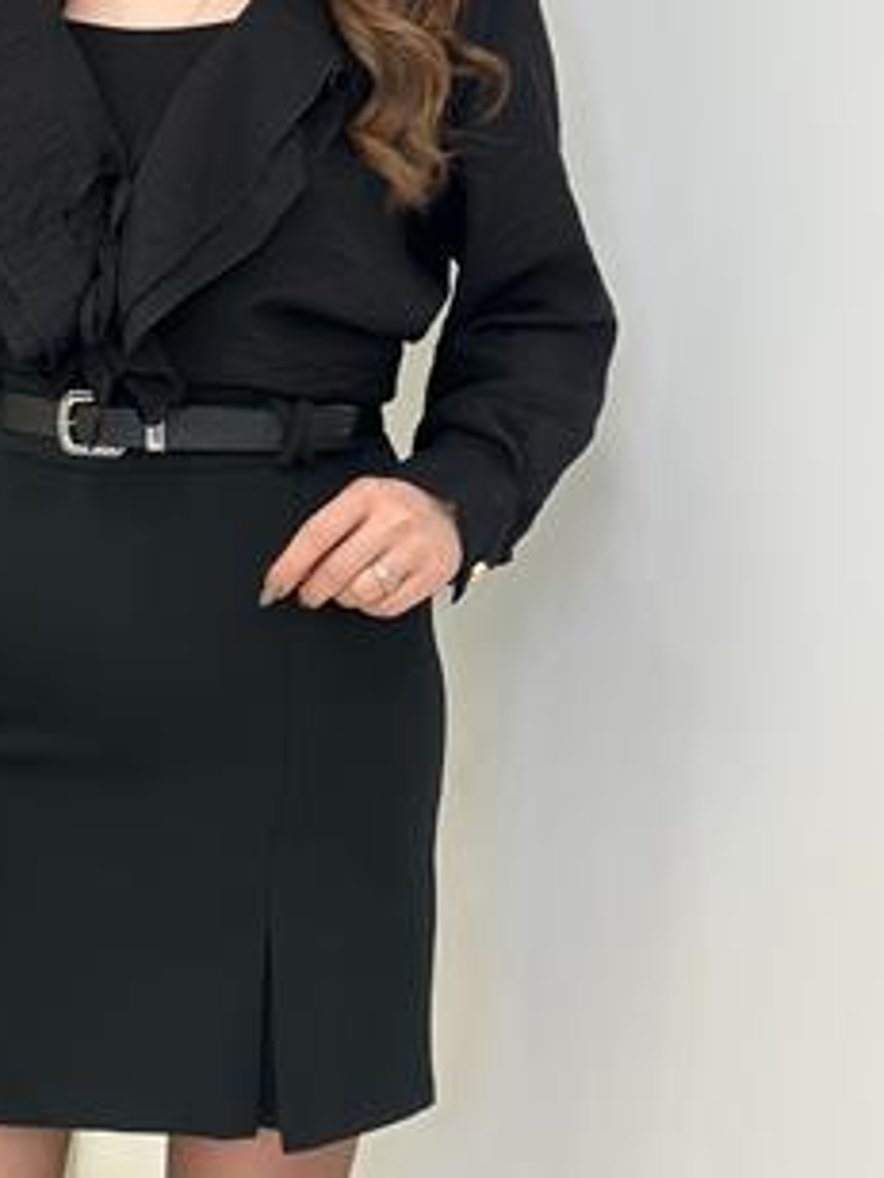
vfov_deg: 23.3
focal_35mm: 83
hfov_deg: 17.6
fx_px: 2826
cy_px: 254
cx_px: 191
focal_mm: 6.86
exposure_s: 1/100
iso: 64
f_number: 1.78
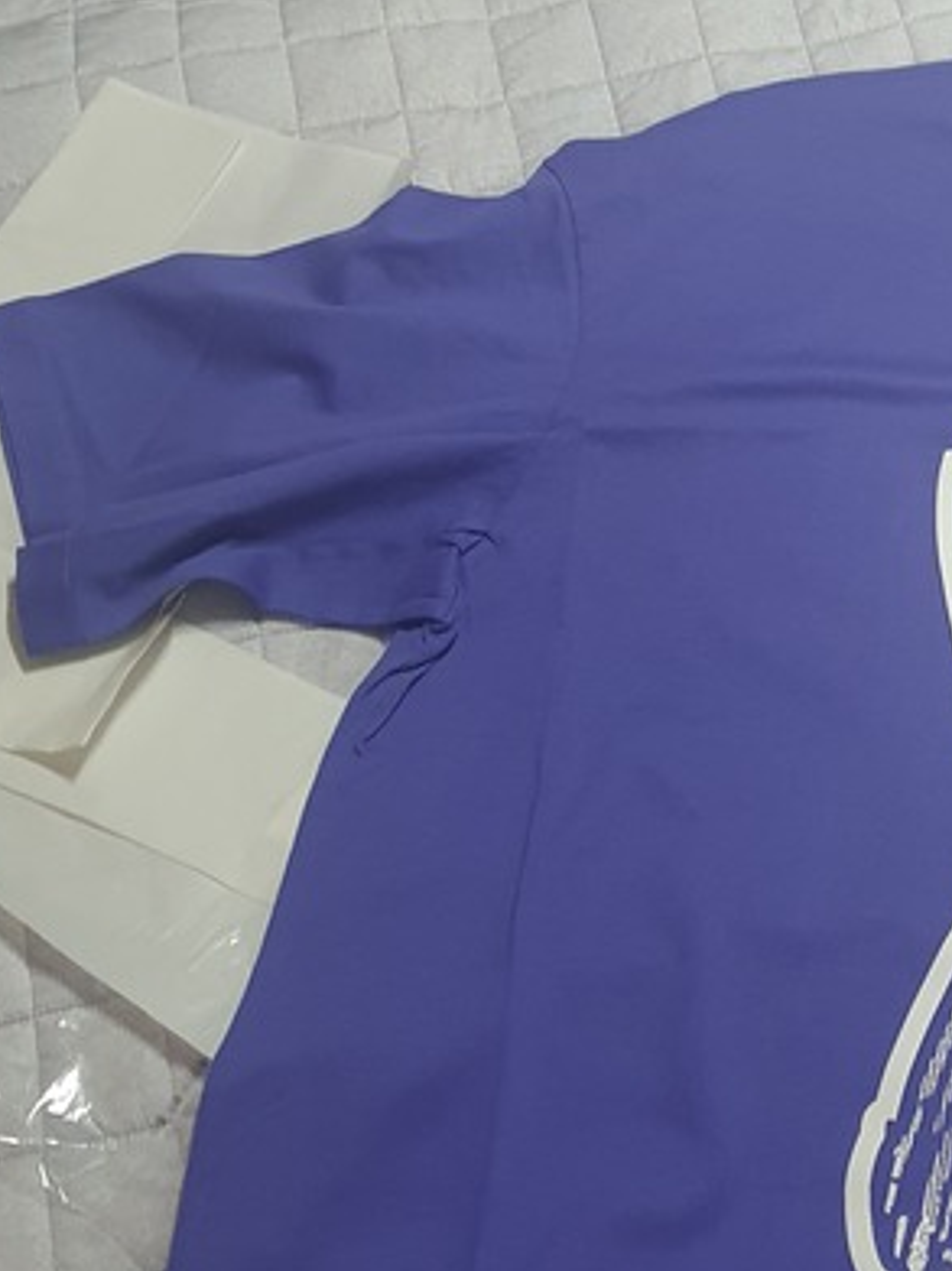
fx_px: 2605
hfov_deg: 19.8
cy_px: 730
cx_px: 1046
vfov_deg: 27.4
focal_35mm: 71
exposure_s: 1/40
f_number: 1.5
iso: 200
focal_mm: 4.32
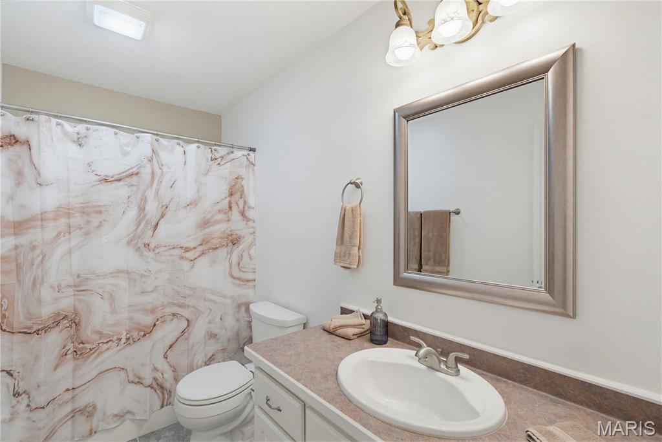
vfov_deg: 73.8
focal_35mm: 16
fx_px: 294
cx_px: 331
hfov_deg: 96.7
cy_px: 221
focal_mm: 16
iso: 200
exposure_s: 1/4
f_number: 6.3
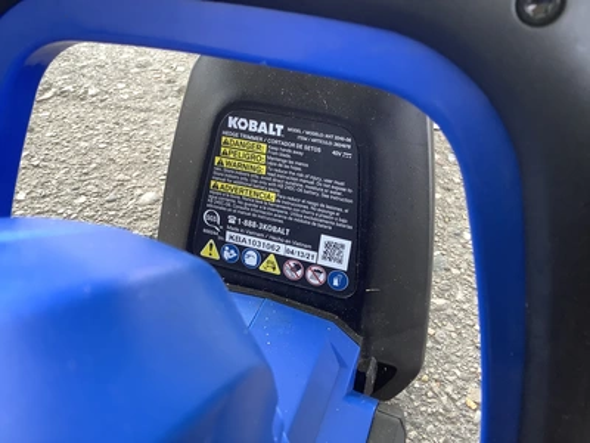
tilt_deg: -41.3
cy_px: 222
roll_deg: -0.2
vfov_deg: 45.4
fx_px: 528
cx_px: 295
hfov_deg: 58.4
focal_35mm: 31
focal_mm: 3.3
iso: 50
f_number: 2.4
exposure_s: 1/60
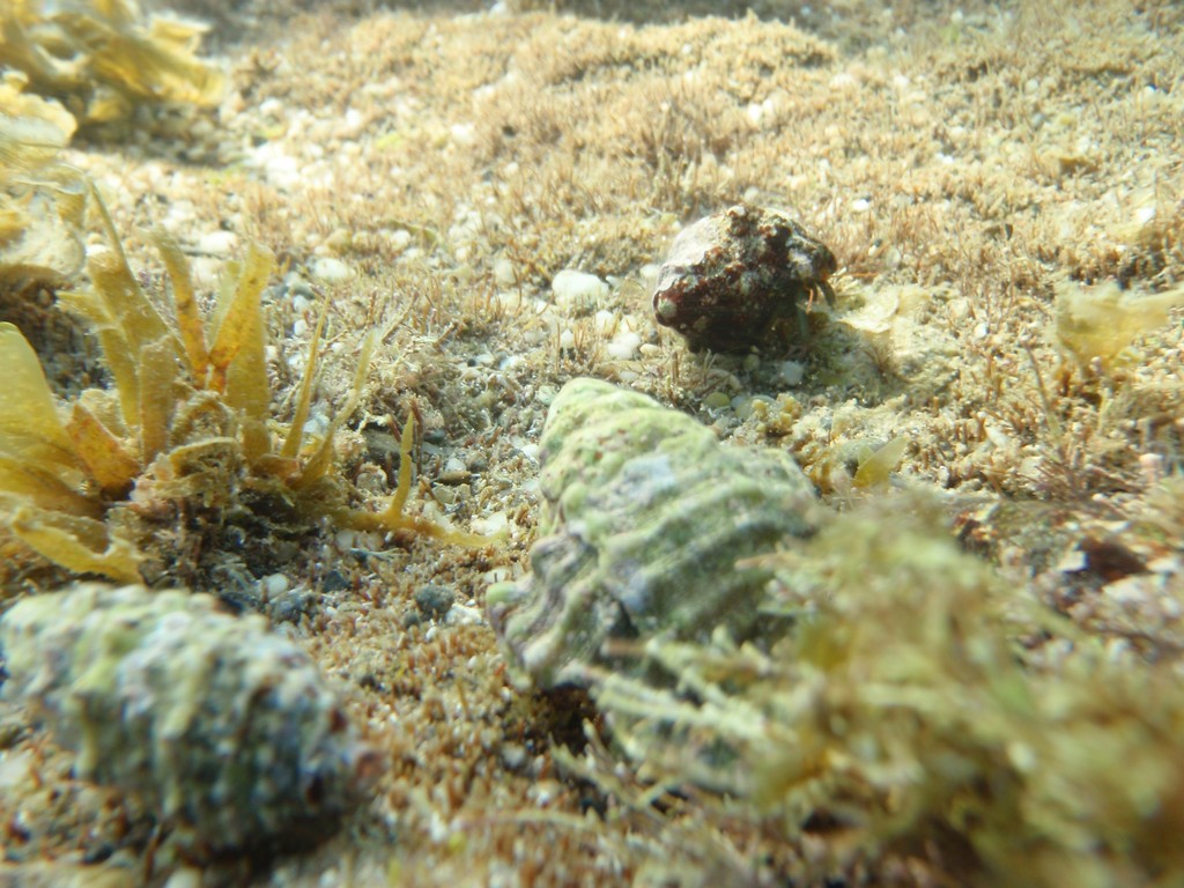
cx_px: 592
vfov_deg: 49.7
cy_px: 444
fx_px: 958
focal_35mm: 28
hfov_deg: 63.4
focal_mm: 5
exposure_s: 1/30
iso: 64
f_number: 4
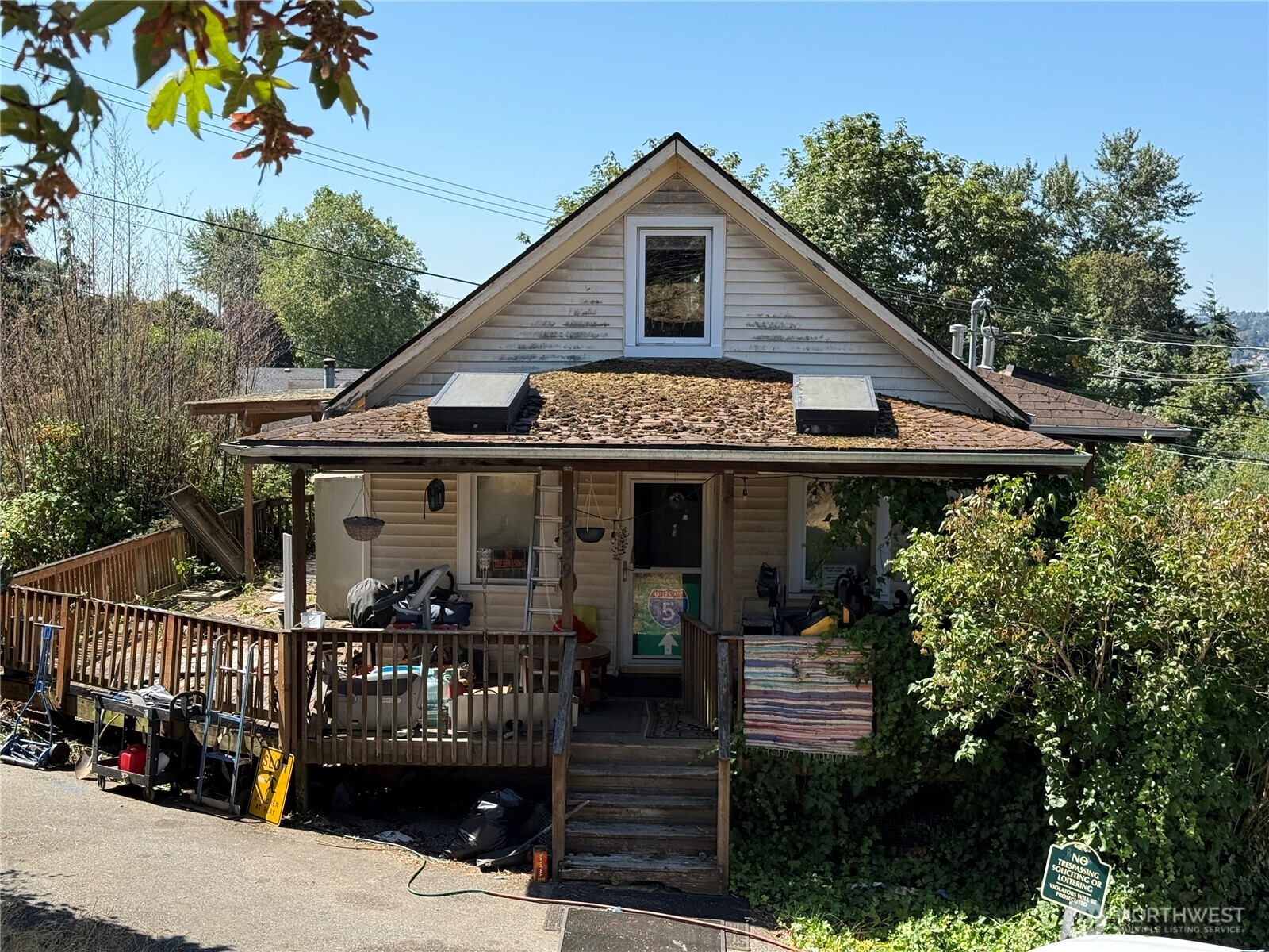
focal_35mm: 48
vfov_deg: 30.3
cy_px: 476
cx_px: 634
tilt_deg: -5.3
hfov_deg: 39.7
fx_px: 1760
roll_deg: -0.9
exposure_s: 1/2342
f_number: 1.78
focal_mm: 6.76
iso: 100
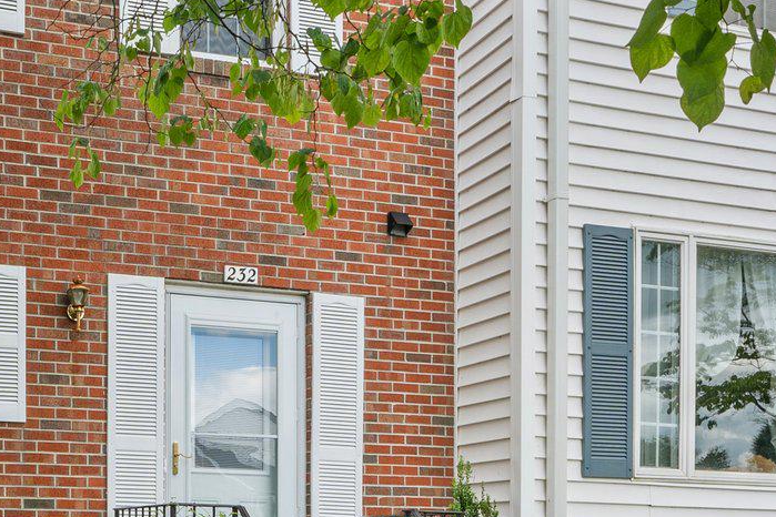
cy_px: 293
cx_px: 78
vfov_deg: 32.6
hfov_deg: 43.3
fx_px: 884
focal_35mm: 41
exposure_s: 1/80
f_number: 13
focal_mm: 14
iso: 250
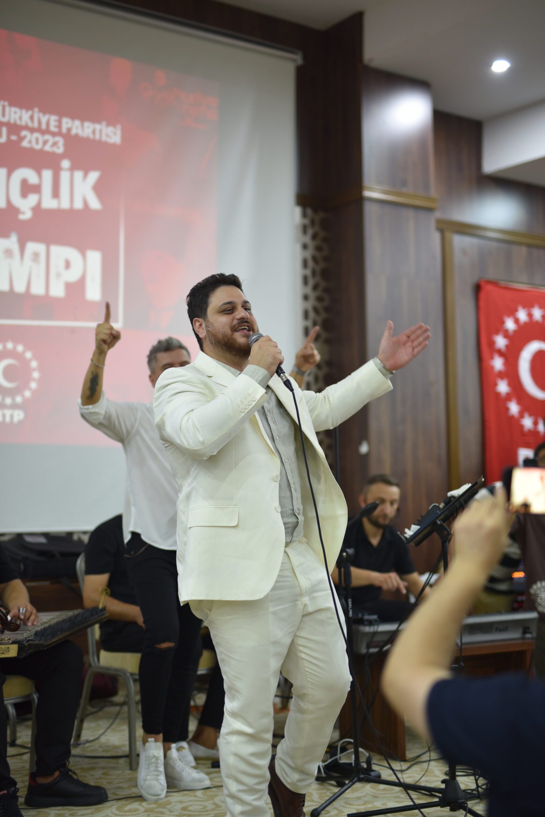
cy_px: 408
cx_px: 272
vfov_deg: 39.6
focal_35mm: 50
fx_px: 1134
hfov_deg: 27.0
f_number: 1.8
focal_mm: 50
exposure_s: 1/60
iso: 800
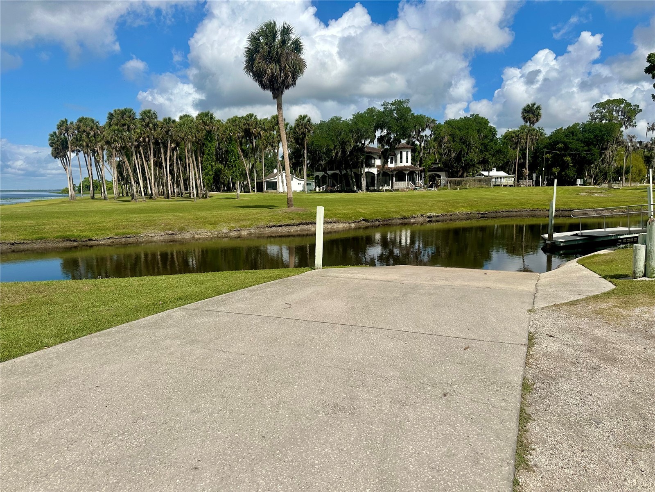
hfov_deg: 71.6
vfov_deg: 56.8
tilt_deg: -8.2
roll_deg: +1.4
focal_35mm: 24
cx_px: 328
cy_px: 246
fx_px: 454
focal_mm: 6.86
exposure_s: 1/8197
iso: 80
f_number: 1.78
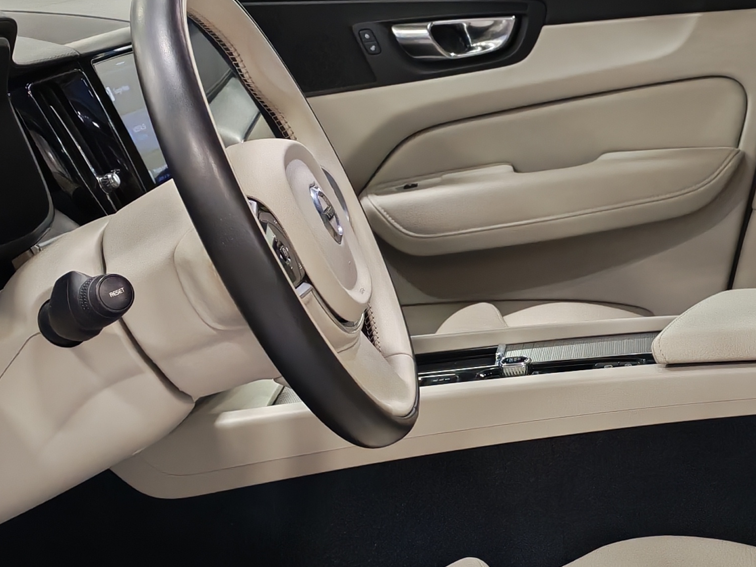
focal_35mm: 86
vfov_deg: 17.2
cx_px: 560
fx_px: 1878
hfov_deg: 22.6
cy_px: 332
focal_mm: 6.12
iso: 1000
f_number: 1.9
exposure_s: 1/100
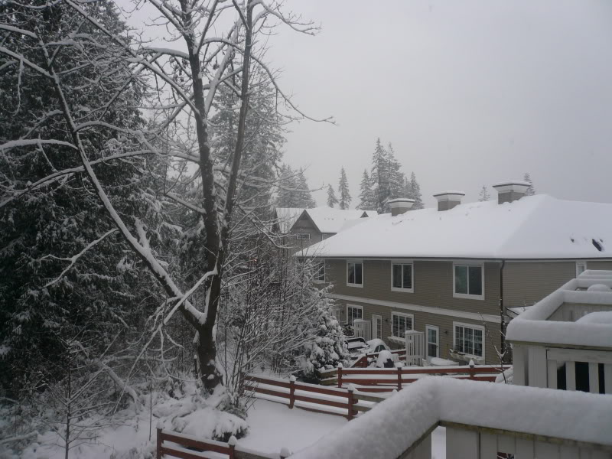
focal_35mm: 28
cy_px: 230
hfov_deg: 63.4
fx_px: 495
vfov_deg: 49.7
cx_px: 306
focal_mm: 4.6
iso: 100
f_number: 2.8
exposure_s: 1/250
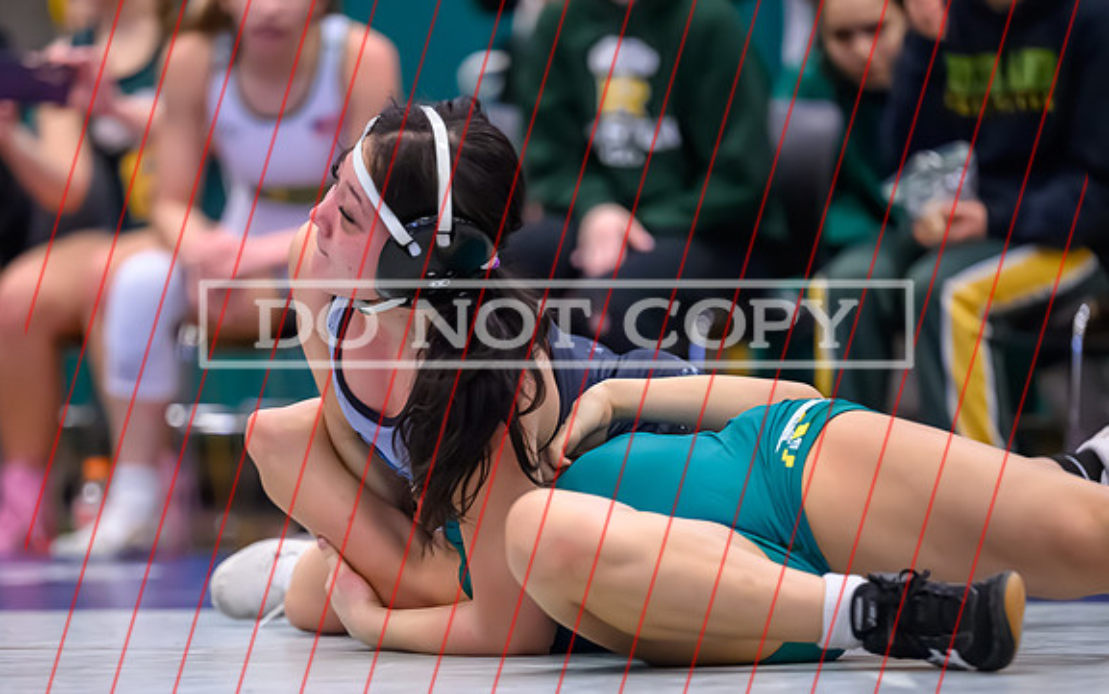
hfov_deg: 8.3
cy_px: 470
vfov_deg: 5.2
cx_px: 352
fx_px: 7619
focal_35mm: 252
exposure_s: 1/640
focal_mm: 180
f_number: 2.8
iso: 10000
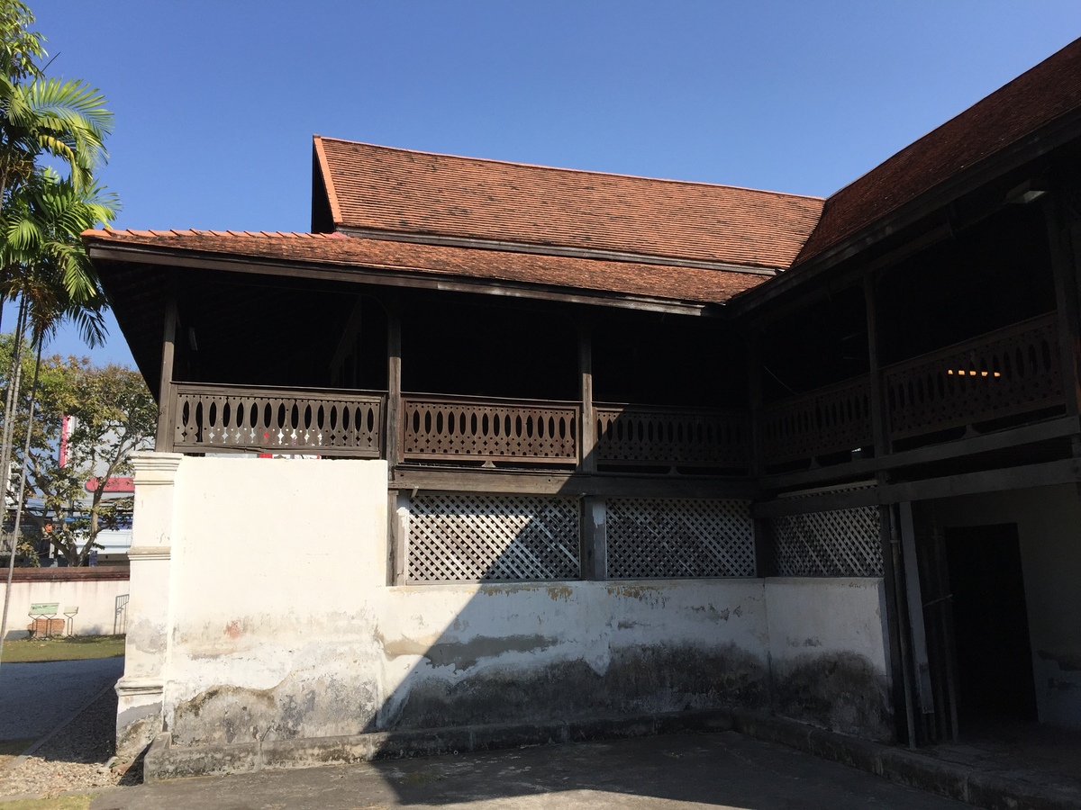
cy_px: 405
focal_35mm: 29
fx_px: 906
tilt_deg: +10.5
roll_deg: +0.1
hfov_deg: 61.7
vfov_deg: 48.2
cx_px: 540
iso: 32
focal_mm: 4.15
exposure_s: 1/2198
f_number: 2.2
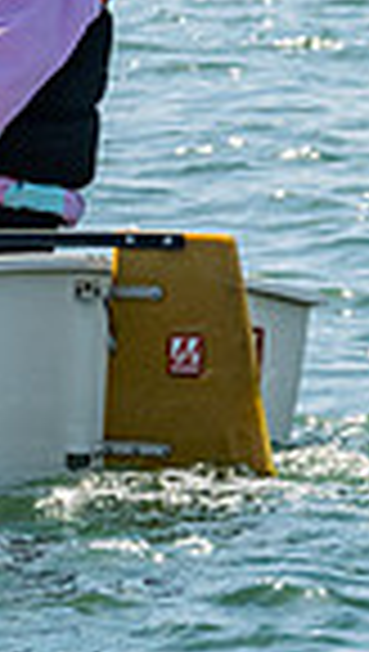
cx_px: -453
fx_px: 10290
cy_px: -138
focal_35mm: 594
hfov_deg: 2.0
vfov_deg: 3.6
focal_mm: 110
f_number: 10
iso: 250
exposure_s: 1/320
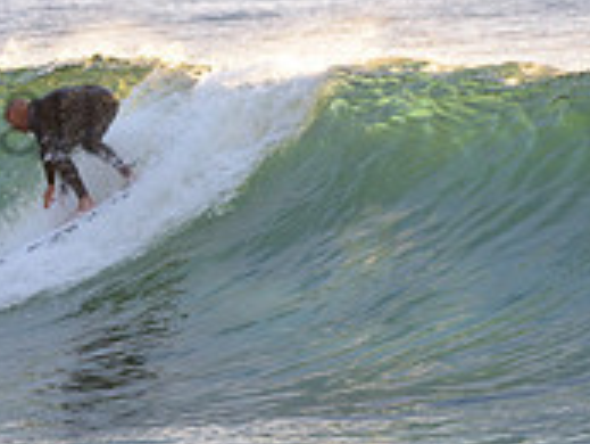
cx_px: -202
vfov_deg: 2.2
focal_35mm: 687
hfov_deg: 2.9
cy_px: 119
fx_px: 11717
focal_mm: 200
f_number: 5.6
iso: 250
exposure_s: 1/320
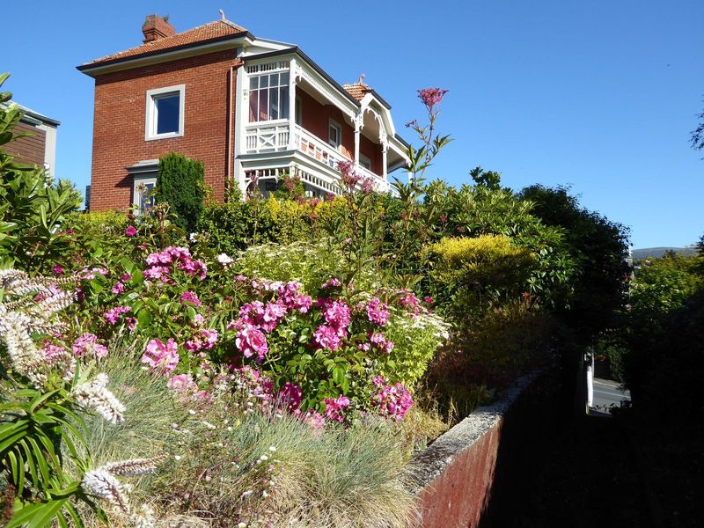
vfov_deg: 48.2
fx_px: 590
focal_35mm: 29
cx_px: 352
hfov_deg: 61.7
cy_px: 264
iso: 80
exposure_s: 1/640
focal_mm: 5
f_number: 3.5
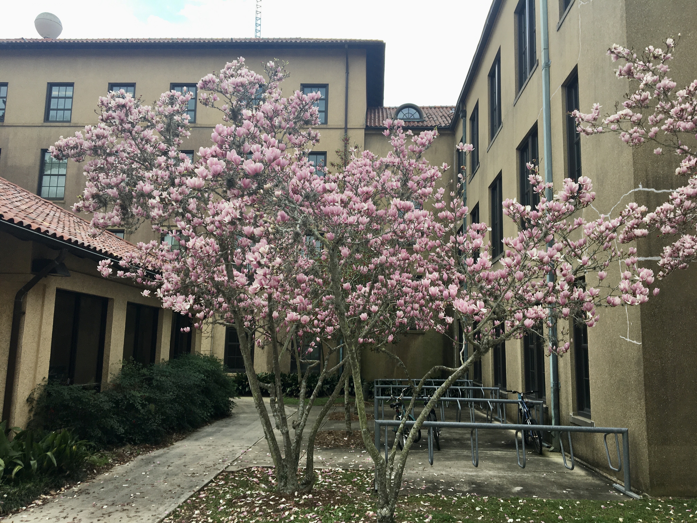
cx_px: 348
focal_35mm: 29
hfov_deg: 61.7
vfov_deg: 48.2
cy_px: 262
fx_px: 584
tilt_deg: +9.8
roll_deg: +0.4
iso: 25
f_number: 2.2
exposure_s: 1/319
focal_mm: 4.15
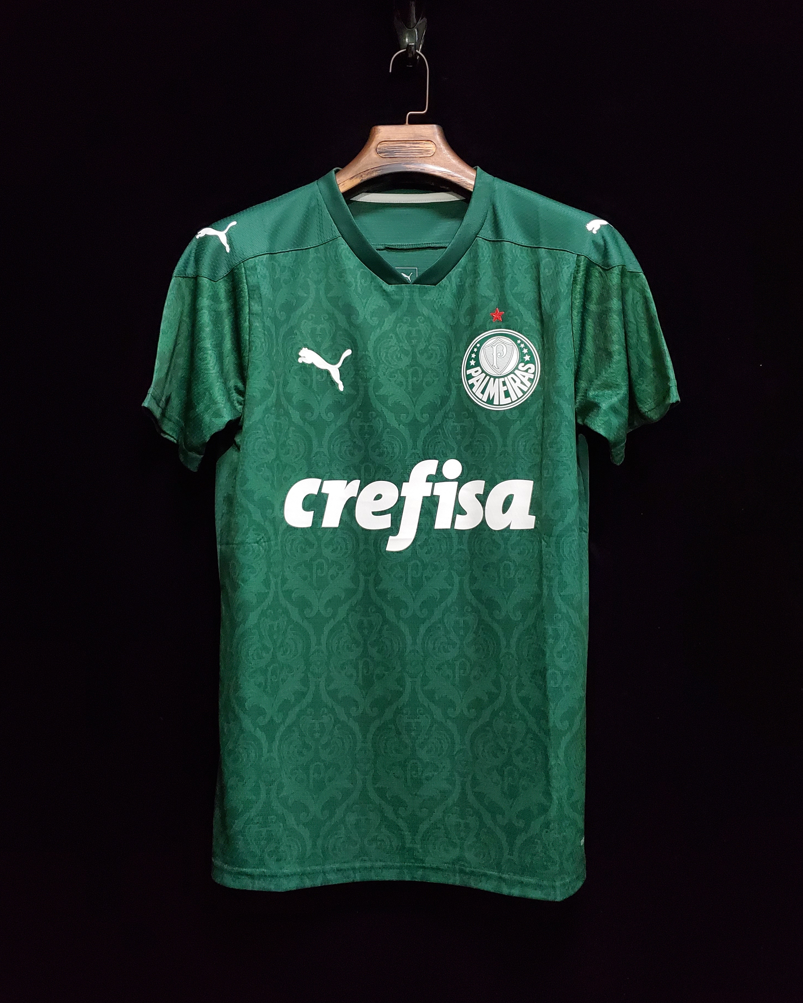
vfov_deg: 62.1
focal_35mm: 28
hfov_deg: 51.5
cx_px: 409
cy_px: 457
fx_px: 832
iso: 500
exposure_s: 1/25
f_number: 1.5
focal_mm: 4.3
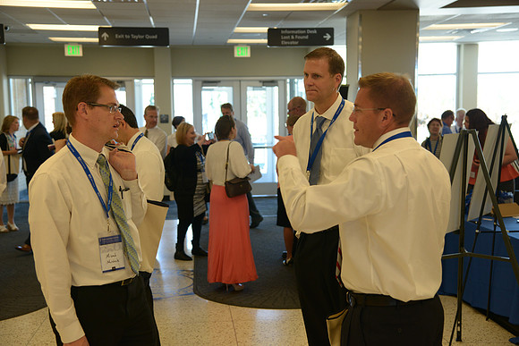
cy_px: 173
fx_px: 750
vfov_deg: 26.0
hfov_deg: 38.2
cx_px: 260
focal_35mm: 52
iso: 800
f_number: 4.5
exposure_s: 1/100
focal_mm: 52
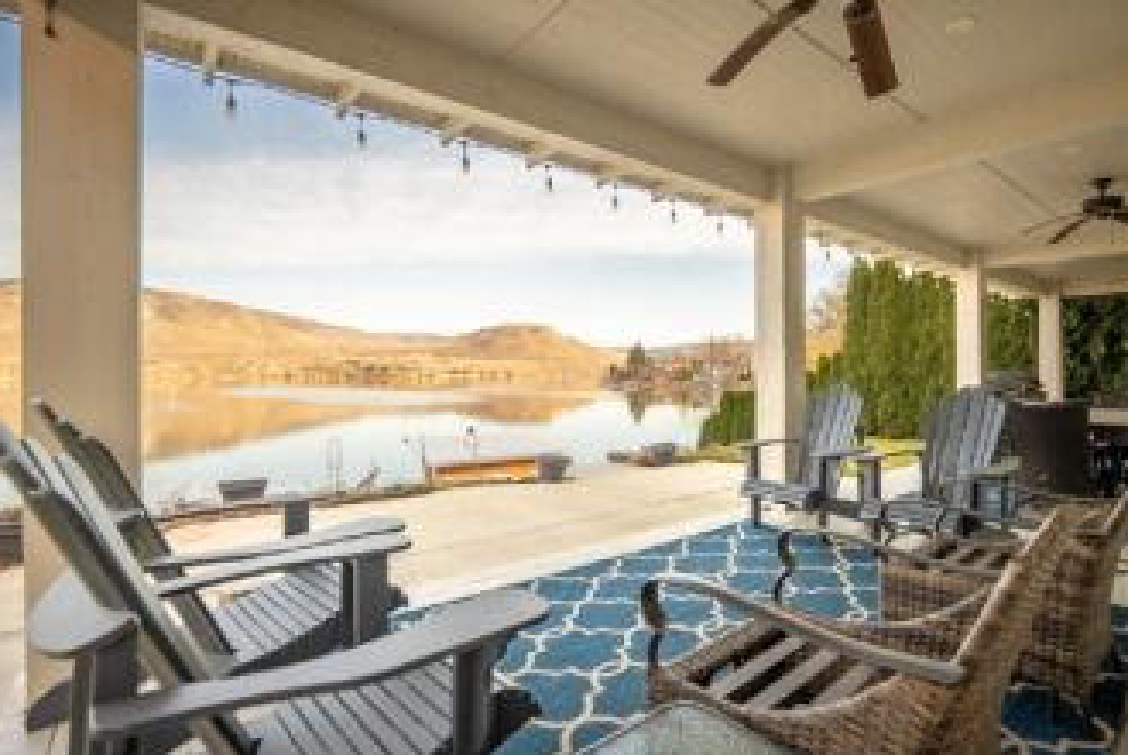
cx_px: 645
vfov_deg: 70.6
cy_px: 376
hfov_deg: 92.6
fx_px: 533
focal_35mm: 17
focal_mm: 14
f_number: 2.8
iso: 100
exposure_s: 1/8000
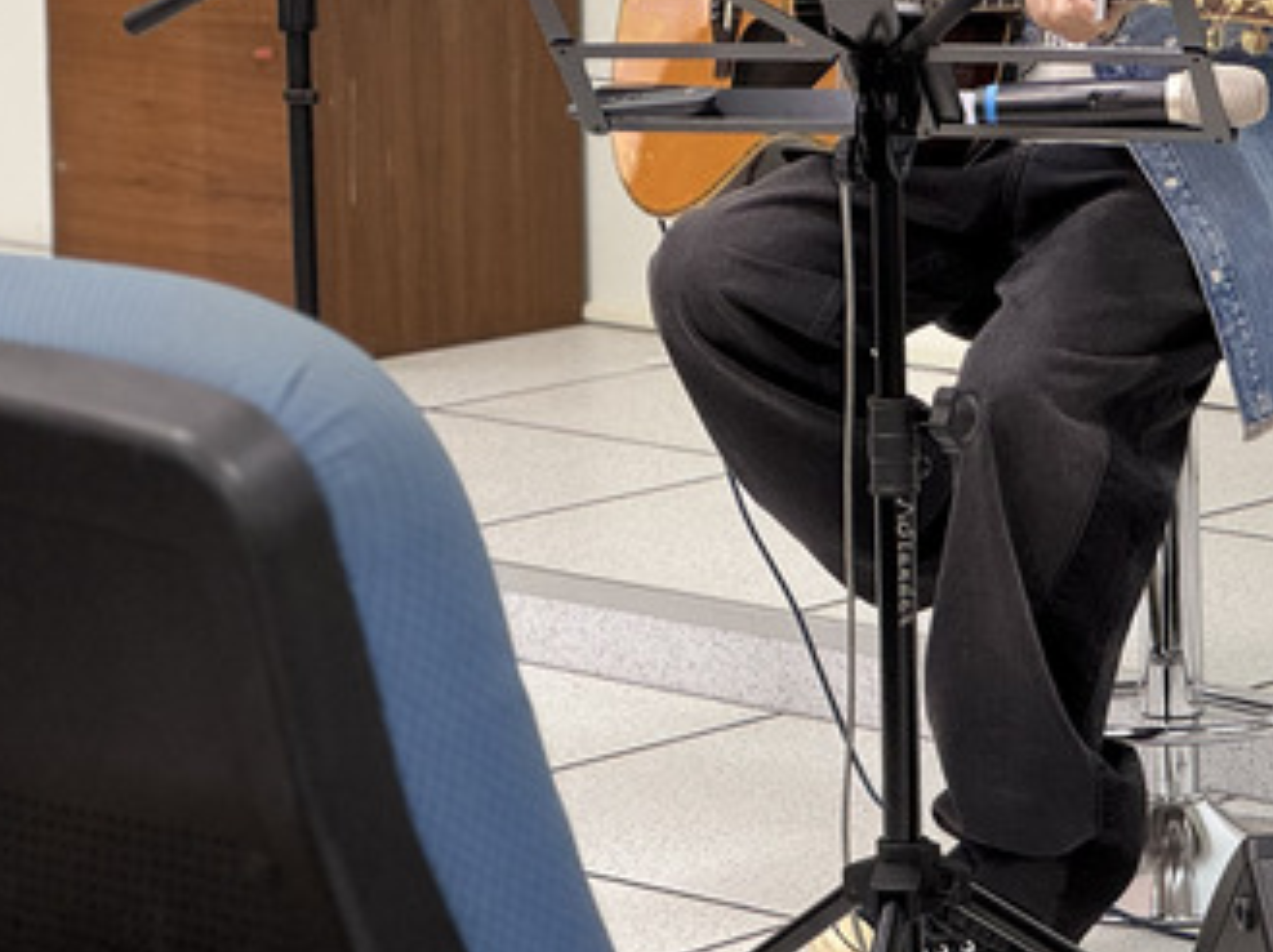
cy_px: 37
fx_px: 6024
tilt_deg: -6.5
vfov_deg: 9.0
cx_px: 956
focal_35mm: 164
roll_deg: +0.8
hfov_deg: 12.0
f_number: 2.8
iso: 160
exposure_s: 1/60
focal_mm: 9
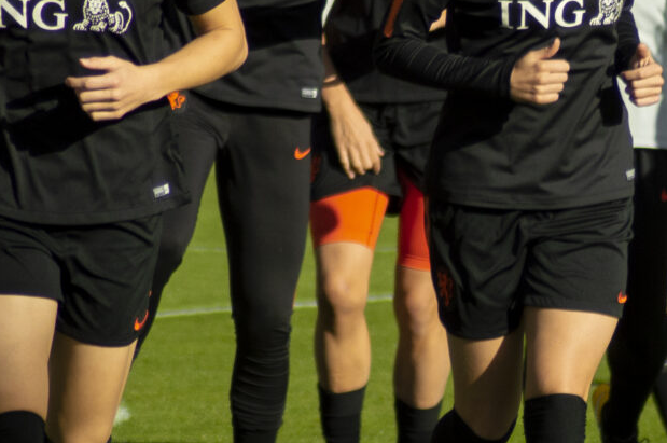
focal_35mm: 869
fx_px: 16079
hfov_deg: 2.4
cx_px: 687
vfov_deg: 1.6
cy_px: 180
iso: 200
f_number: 4.2
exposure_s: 1/1250
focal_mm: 140
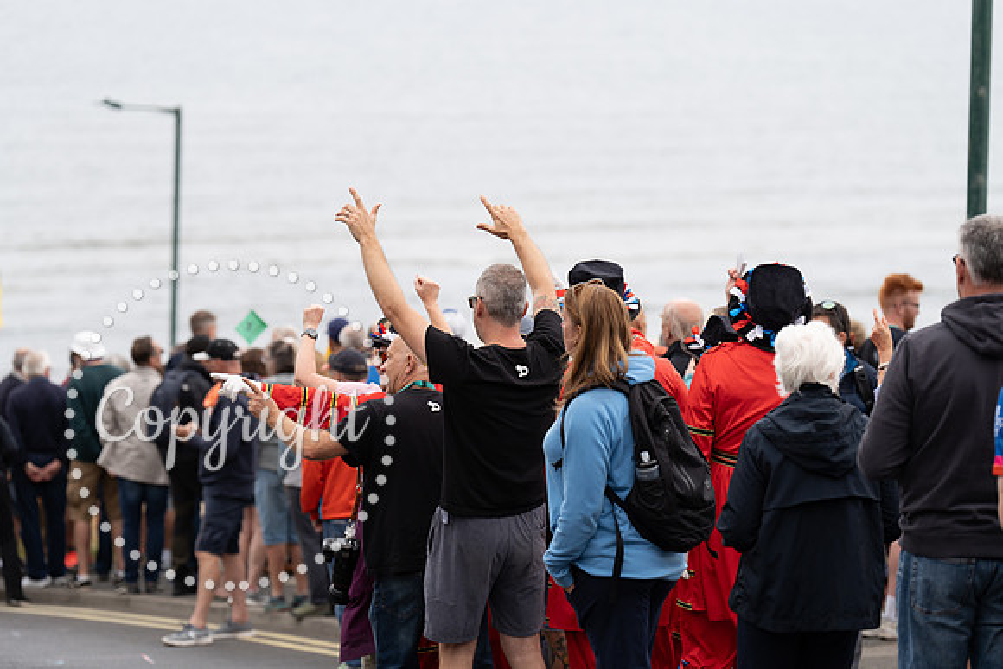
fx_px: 3957
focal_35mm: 142
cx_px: 502
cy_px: 334
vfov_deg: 9.7
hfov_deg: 14.4
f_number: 3.5
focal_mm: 142
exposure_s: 1/1000
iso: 320
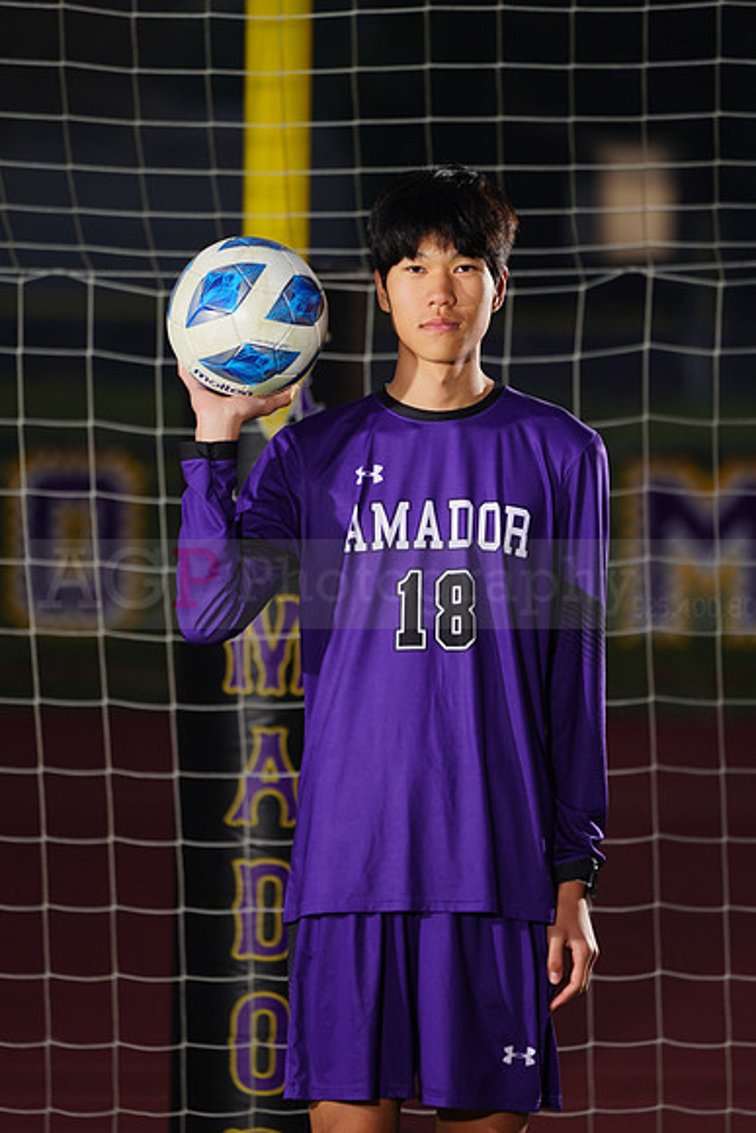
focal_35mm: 400
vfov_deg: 5.2
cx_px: 378
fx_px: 12592
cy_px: 566
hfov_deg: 3.4
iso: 200
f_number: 7.1
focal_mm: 400
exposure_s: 1/200
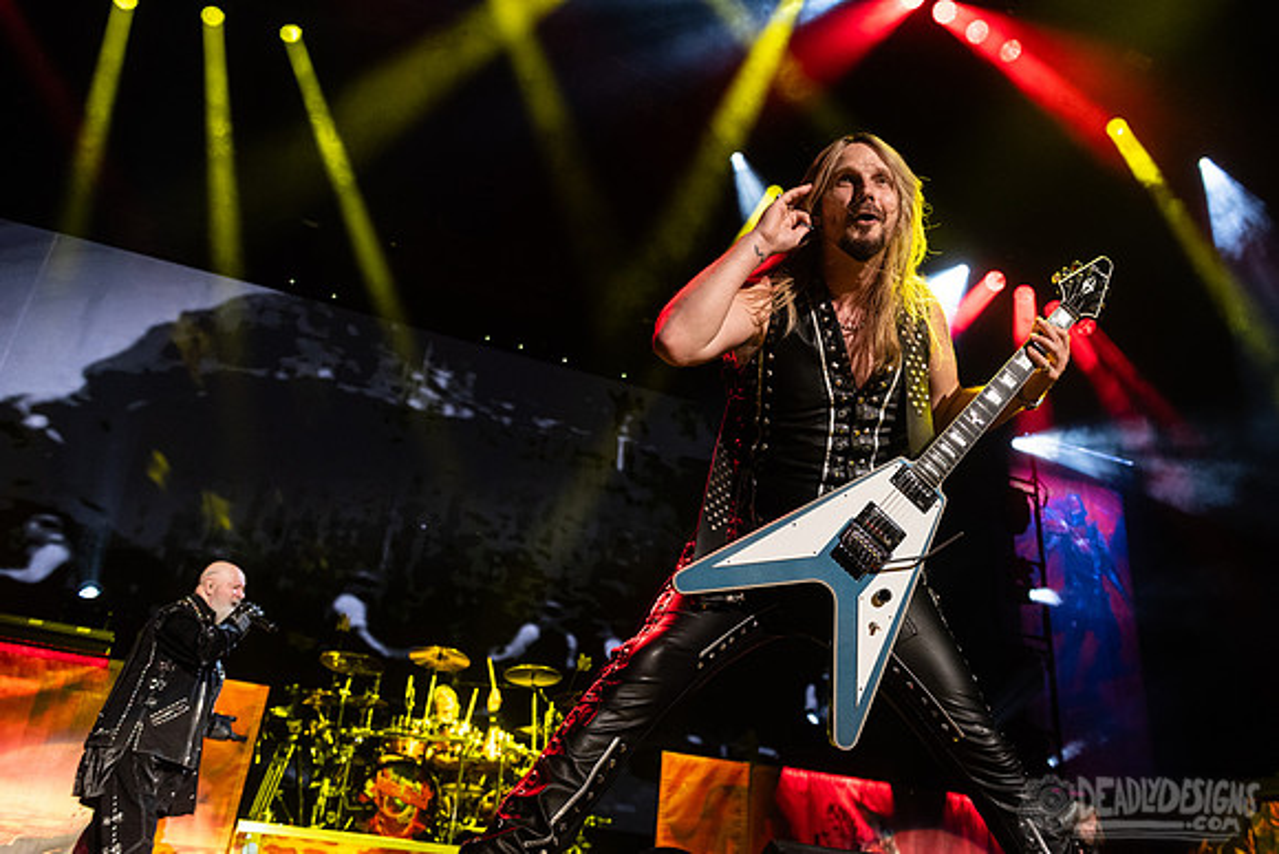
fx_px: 1120
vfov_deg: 41.7
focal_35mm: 32
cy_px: 390
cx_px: 695
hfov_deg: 59.3
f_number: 4
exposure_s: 1/800
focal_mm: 29
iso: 1600
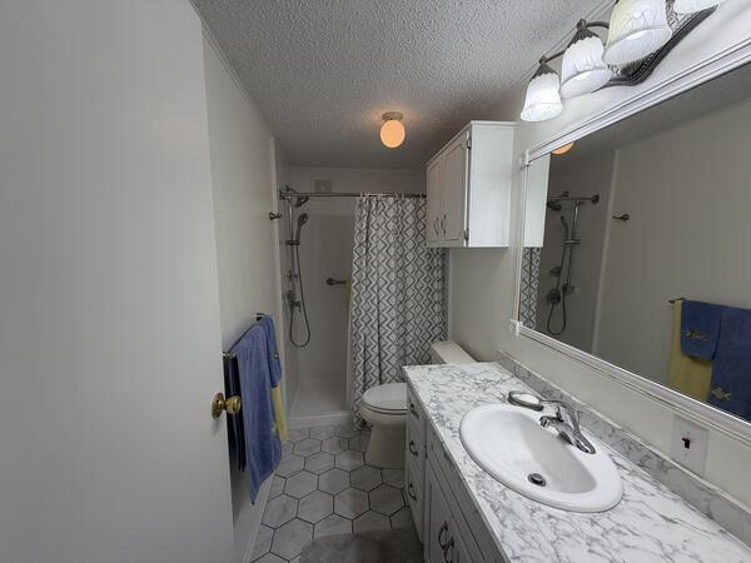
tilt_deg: -7.7
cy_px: 282
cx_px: 376
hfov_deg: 102.1
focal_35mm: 14
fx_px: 304
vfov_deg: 85.7
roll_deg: +0.4
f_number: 2.2
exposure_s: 1/120
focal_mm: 2.22
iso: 64
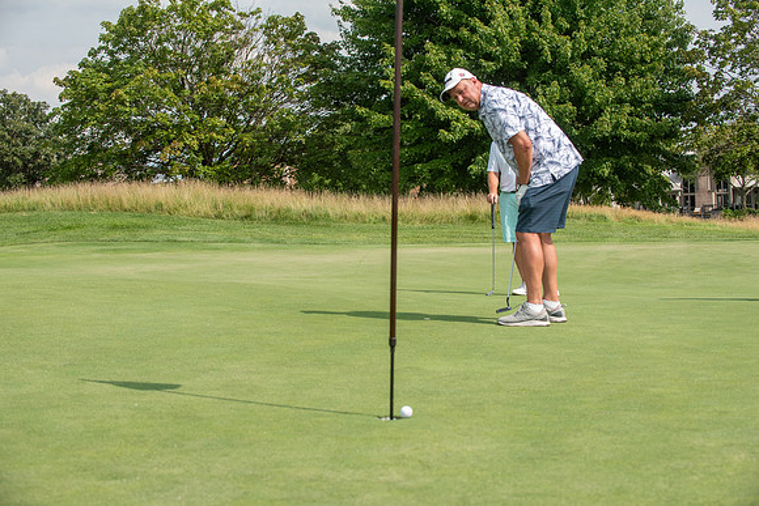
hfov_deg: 28.8
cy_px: 253
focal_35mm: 70
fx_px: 1476
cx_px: 380
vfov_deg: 19.5
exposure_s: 1/2500
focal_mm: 70
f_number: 5
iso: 250
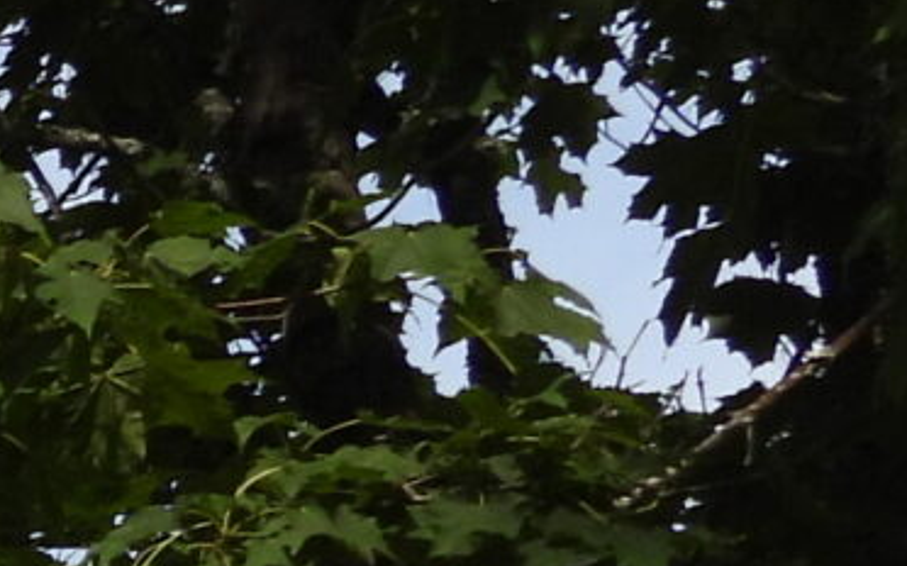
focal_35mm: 219
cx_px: -1880
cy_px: 1254
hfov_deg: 8.1
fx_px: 5410
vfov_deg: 5.8
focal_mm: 5.4
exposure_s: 1/1250
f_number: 3.2
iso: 100
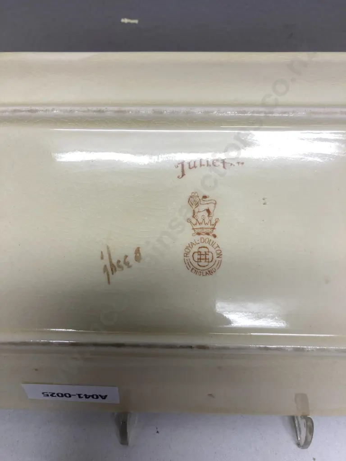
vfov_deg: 63.4
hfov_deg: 49.7
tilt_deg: -50.4
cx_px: 173
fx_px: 373
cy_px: 230
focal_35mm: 28
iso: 64
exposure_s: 1/100
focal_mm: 3.99
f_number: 1.8
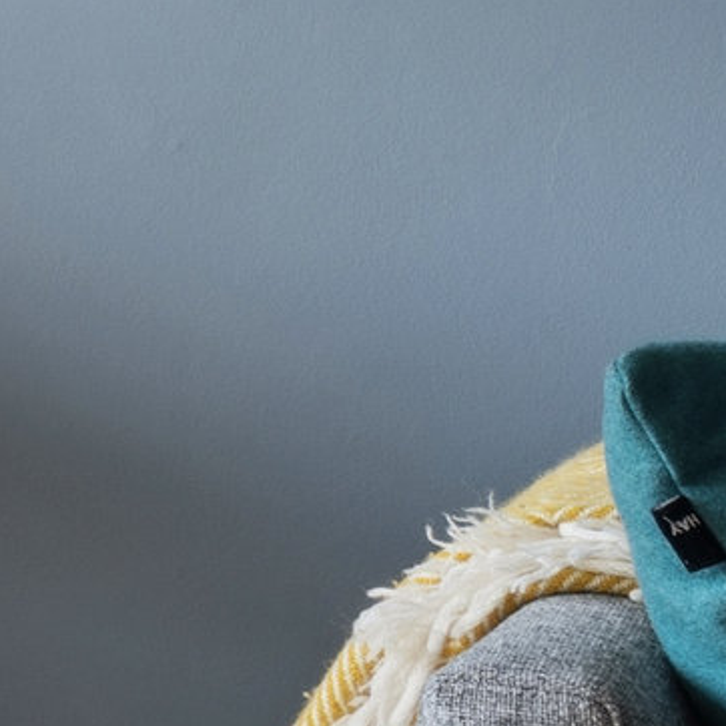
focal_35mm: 141
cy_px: -247
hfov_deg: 8.2
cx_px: -2034
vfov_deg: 12.0
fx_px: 3346
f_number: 10
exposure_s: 1/25
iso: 160
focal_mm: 20
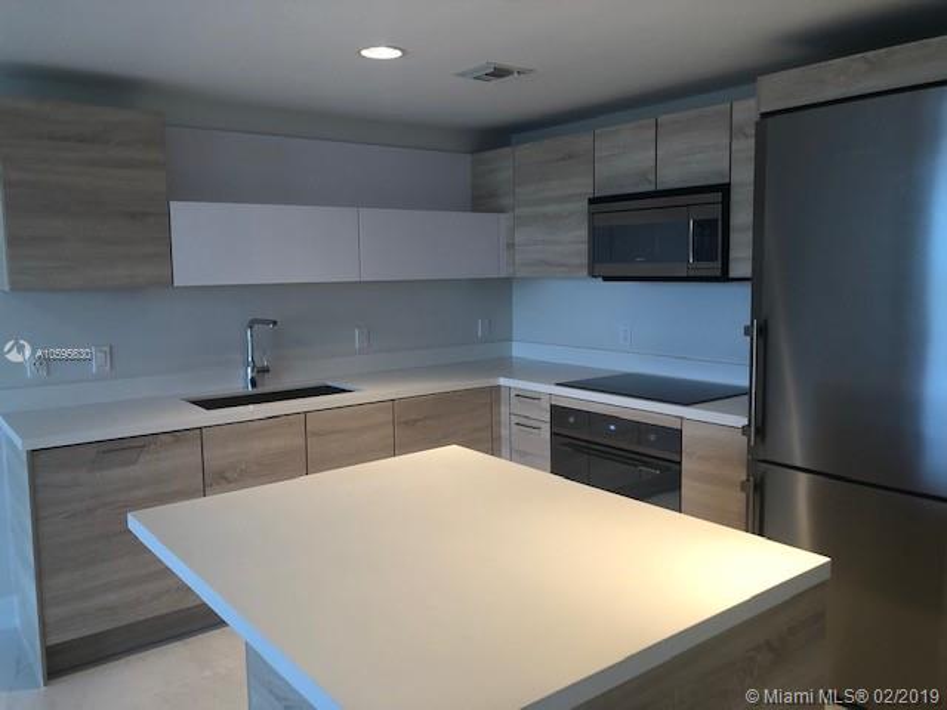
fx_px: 766
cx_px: 474
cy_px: 355
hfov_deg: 63.4
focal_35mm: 28
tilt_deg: -7.7
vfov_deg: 49.7
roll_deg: +1.5
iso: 32
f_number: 1.8
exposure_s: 1/30
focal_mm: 3.99
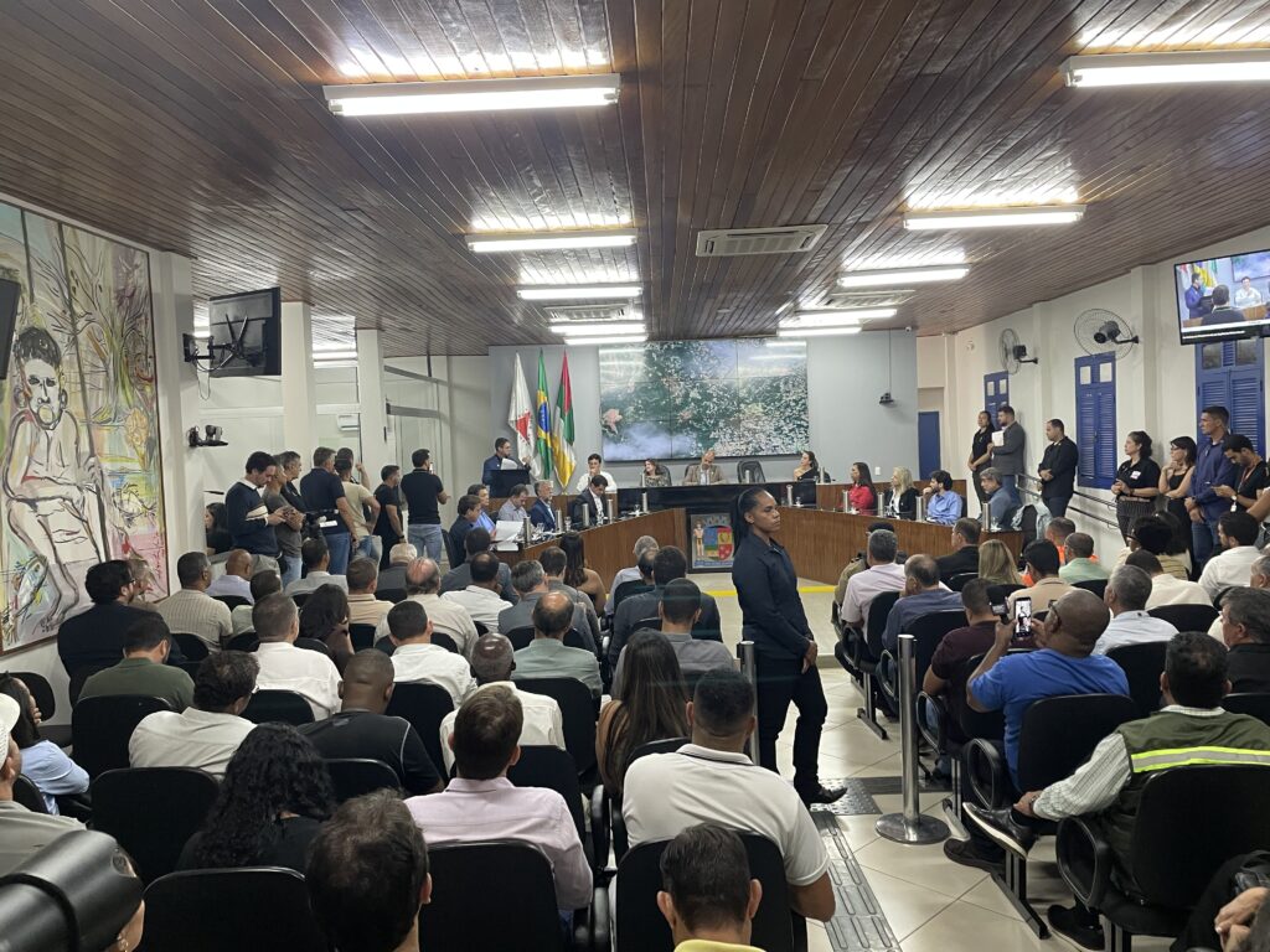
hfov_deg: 67.3
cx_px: 635
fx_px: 954
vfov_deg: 53.1
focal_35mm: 26
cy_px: 476
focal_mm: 4.2
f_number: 1.6
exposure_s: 1/60
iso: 200
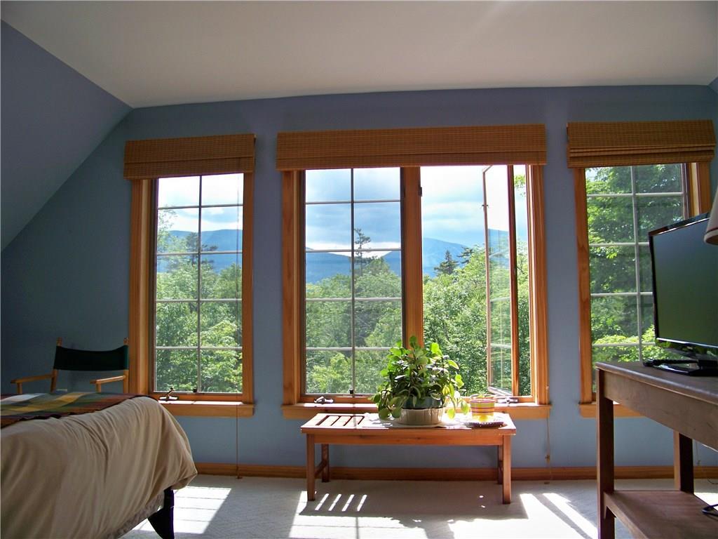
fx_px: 684
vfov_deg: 42.9
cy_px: 270
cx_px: 359
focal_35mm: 33
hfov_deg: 55.4
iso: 64
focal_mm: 5.85
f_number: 2.8
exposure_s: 1/250
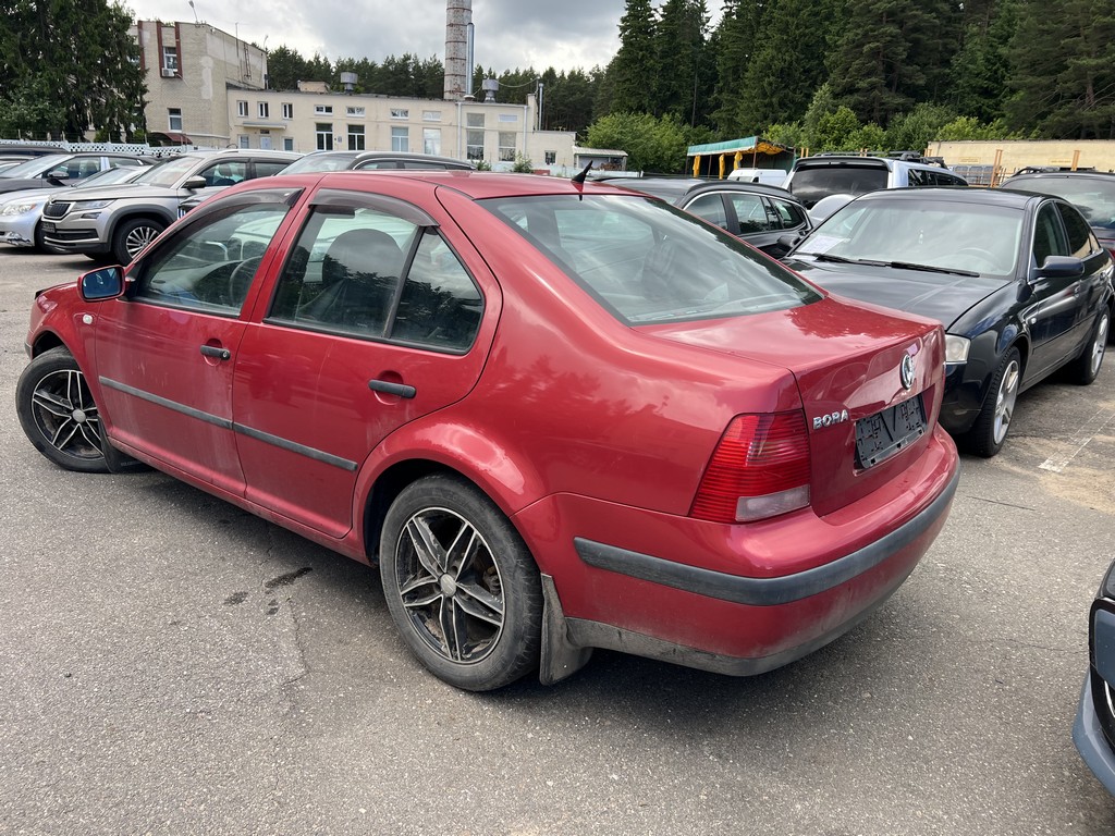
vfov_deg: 53.1
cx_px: 558
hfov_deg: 67.3
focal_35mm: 26
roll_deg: -3.1
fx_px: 837
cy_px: 418
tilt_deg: -13.0
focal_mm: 5.7
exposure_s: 1/733
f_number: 1.5
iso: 50
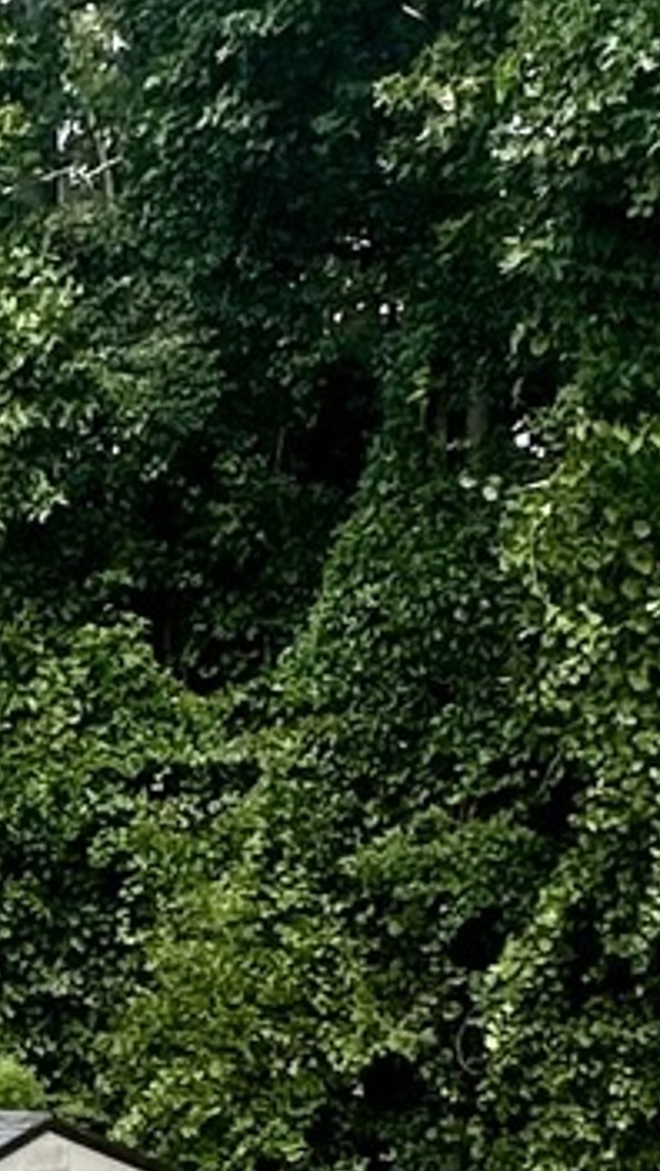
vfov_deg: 19.3
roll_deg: +0.8
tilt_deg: -16.0
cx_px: -593
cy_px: 1628
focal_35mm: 100
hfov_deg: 11.2
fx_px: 3104
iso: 40
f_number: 2.2
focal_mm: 2.22
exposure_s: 1/335
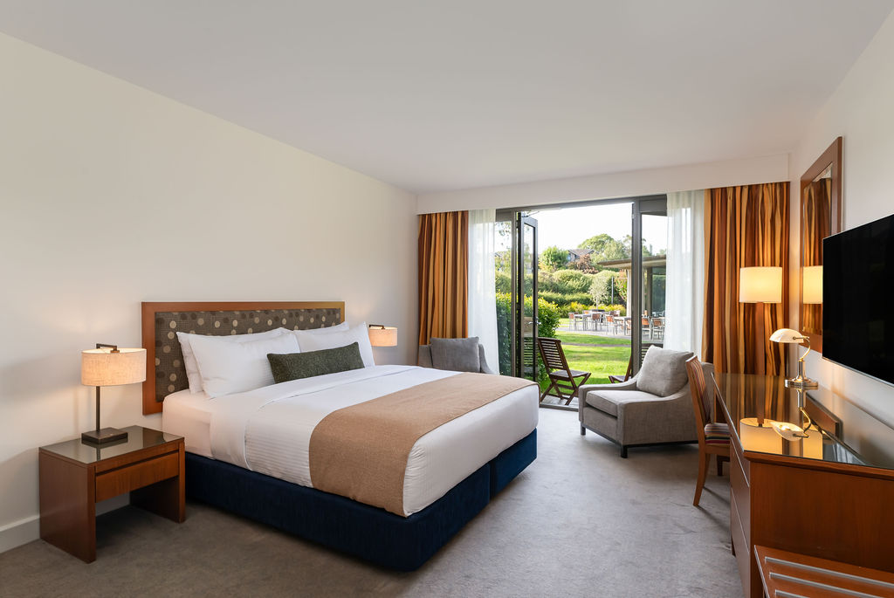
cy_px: 299
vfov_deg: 64.7
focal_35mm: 19
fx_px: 472
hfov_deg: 86.8
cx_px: 447
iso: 400
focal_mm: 19
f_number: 9
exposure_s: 1/30
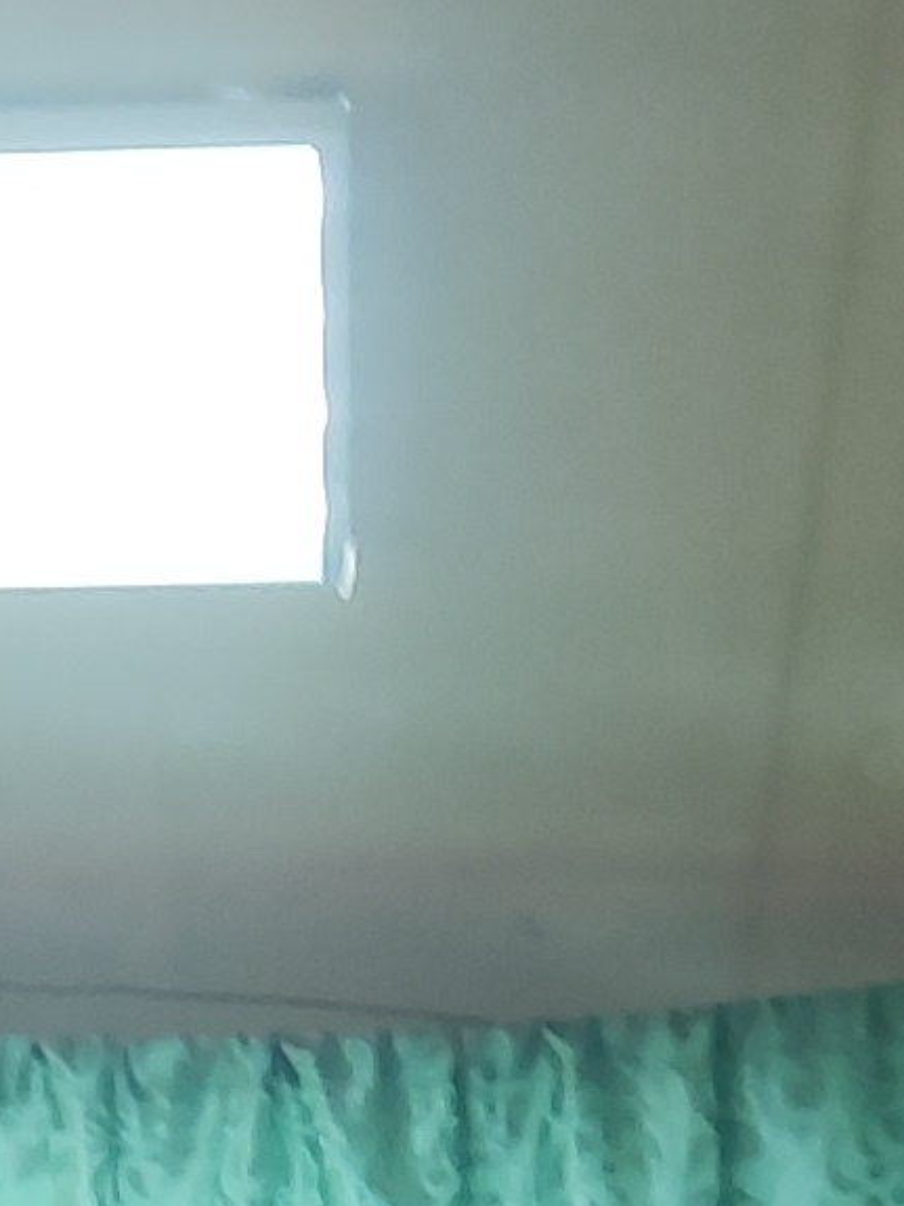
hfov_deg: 8.5
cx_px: 189
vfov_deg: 9.7
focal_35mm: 174
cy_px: 3154
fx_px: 6061
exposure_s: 1/50
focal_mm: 4.71
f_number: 1.79
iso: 166
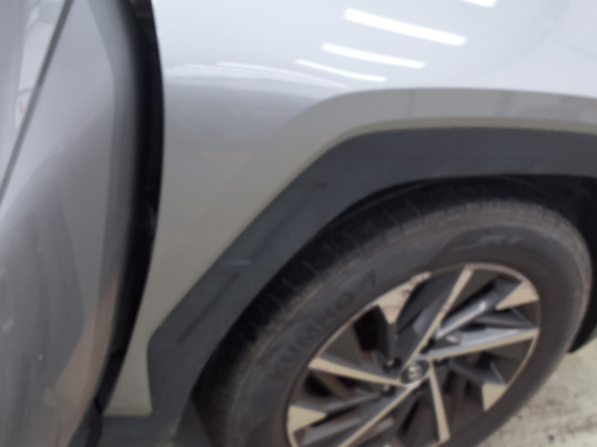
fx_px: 810
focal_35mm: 47
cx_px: 319
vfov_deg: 30.7
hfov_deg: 40.4
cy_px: 283
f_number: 1.9
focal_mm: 2.91
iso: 50
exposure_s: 1/40
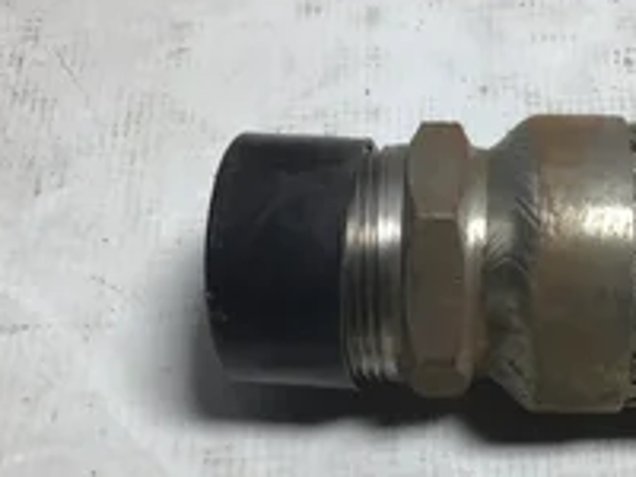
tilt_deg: -61.1
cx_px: 528
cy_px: 305
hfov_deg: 30.3
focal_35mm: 62
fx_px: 1139
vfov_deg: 23.6
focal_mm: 3.3
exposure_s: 1/120
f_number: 2.4
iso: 32
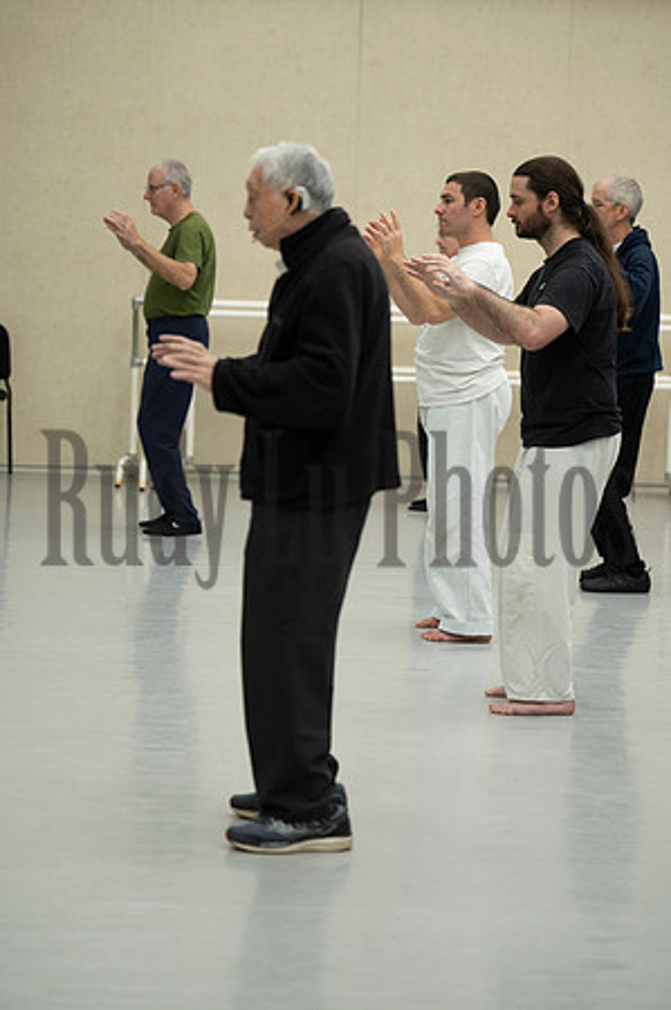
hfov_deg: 13.7
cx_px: 336
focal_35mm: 100
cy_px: 505
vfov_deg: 20.4
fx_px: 2802
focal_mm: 100
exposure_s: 1/250
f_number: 2.8
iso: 1100
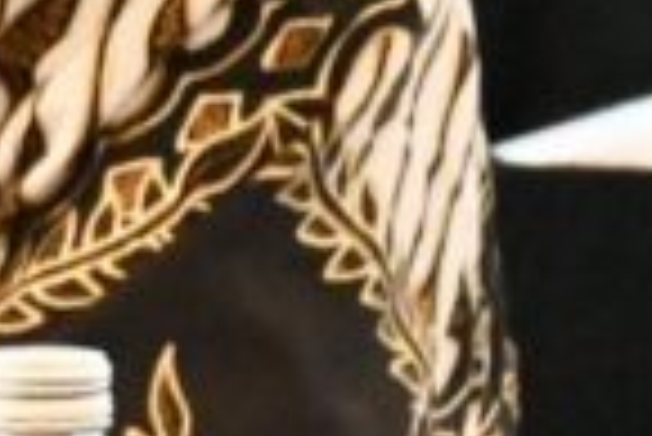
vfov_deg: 0.8
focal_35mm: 1644
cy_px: 7
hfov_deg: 1.3
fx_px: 29803
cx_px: -800
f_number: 5.6
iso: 12800
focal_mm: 185
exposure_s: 1/160
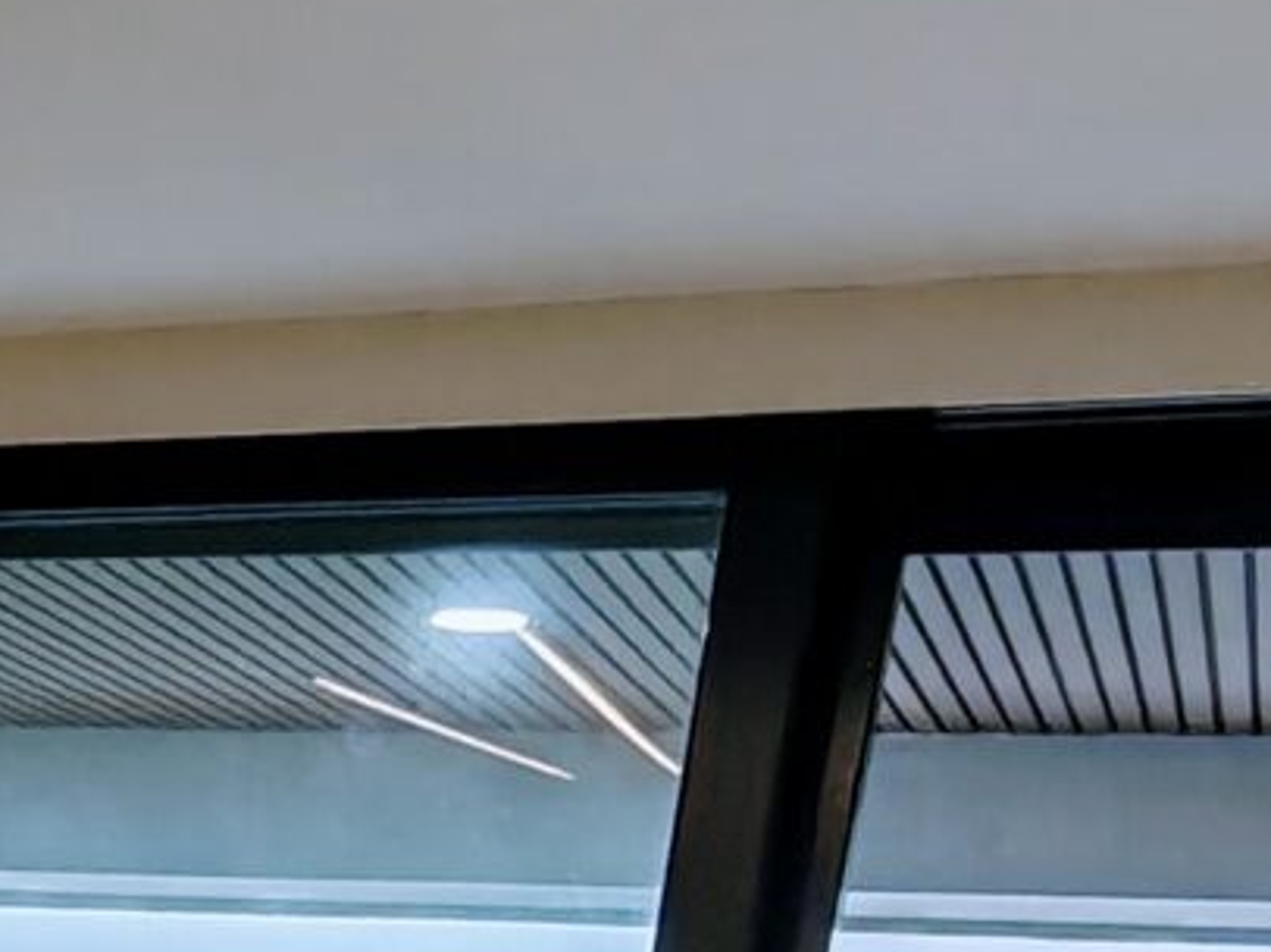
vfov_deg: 14.9
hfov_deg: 21.1
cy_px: 1860
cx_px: -485
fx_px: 3009
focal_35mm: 82
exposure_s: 1/50
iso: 100
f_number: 2
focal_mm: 1.82
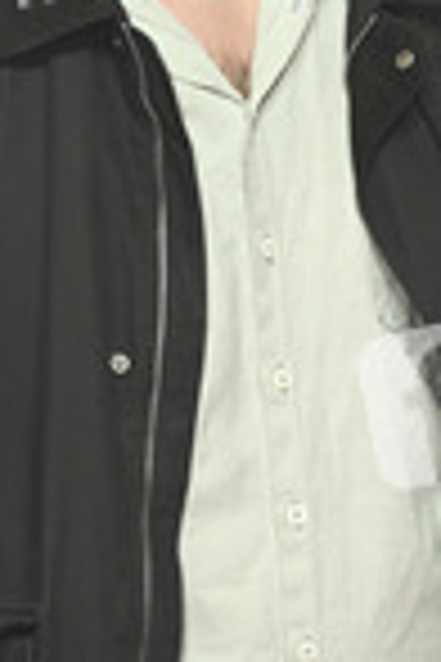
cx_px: 180
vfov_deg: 11.8
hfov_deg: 7.9
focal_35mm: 174
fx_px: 3197
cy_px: 158
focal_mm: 64
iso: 1600
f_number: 4
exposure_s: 1/400
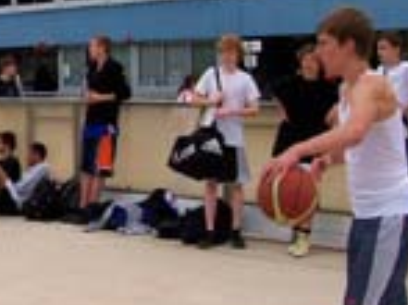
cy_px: 55
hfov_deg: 14.6
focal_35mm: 129
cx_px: -130
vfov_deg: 11.4
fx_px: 1519
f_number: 5.6
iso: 80
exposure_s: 1/259
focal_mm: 7
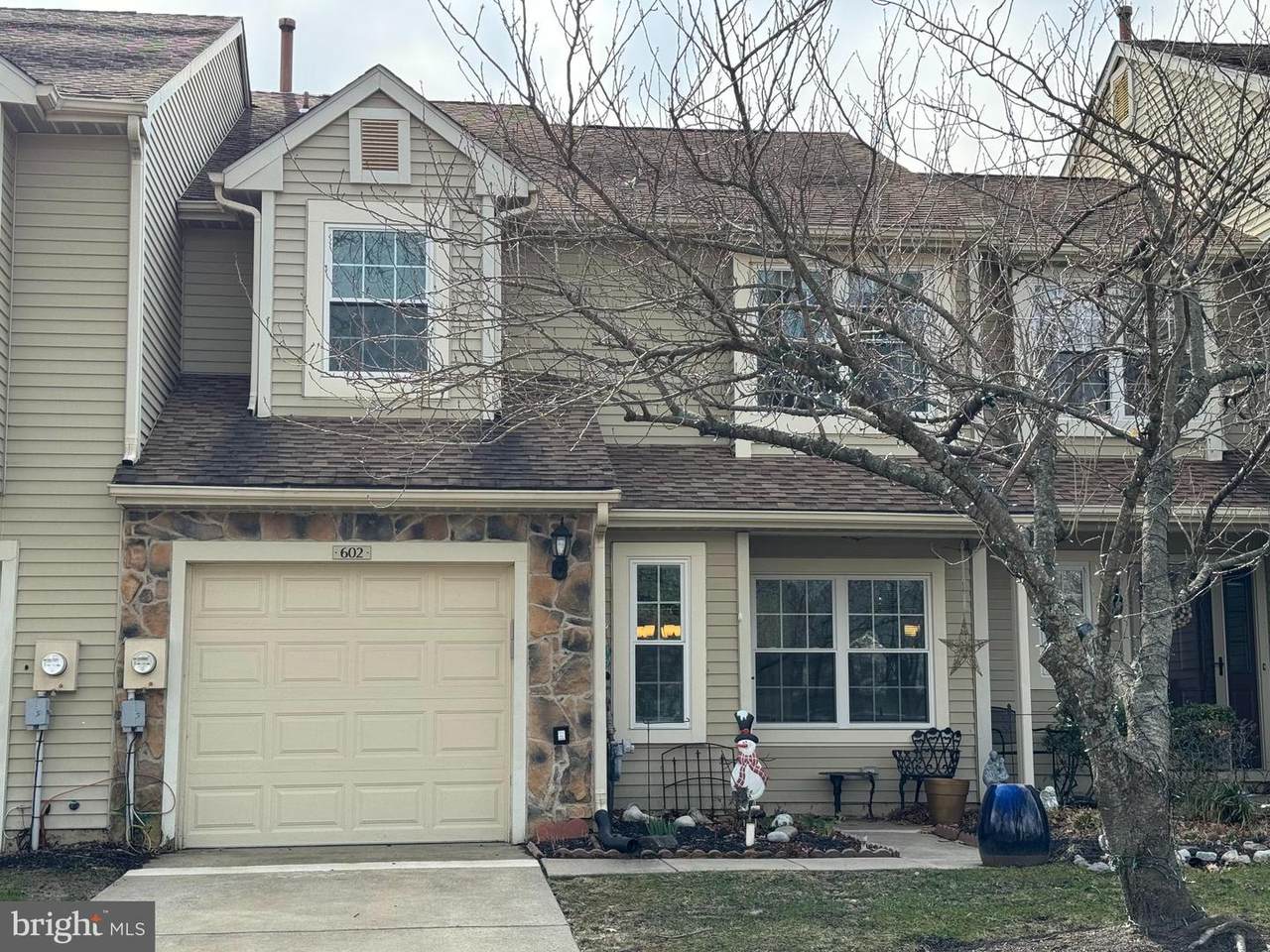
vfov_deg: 30.3
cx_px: 635
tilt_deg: +8.2
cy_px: 476
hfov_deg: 39.7
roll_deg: +0.0
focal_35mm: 48
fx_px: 1761
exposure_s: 1/1133
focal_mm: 6.76
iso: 64
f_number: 1.78
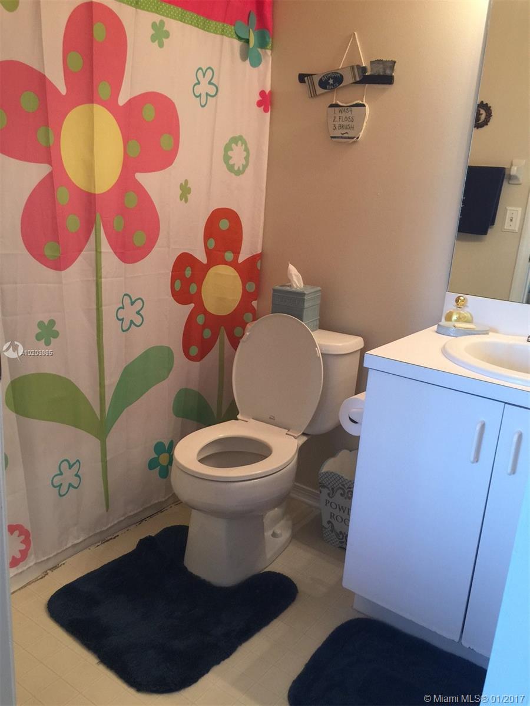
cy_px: 353
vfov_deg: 61.7
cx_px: 265
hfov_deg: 48.2
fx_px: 592
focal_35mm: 29
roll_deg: -4.3
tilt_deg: -14.2
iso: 64
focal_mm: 4.15
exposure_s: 1/15
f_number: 2.2
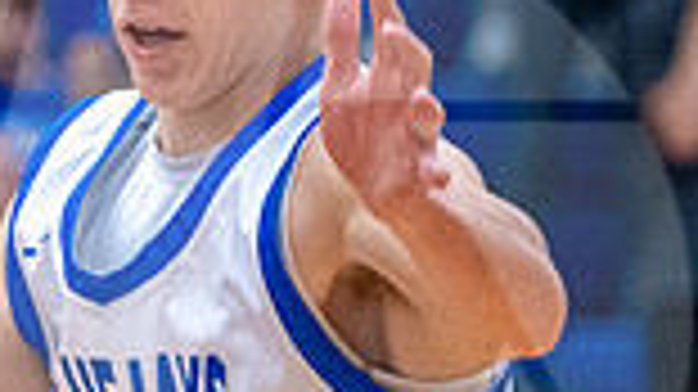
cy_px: 464
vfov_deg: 2.2
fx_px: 10156
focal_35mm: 549
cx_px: 178
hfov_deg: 3.9
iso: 5000
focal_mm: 112
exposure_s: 1/800
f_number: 2.8
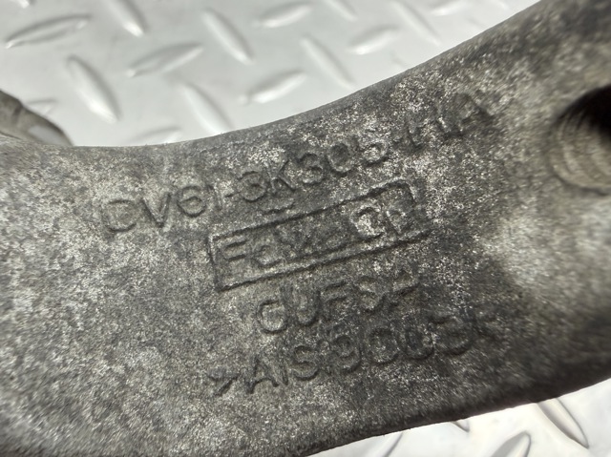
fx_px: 423
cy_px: 228
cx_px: 306
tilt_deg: -60.9
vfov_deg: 56.8
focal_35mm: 24
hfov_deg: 71.6
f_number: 2.2
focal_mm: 2.22
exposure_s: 1/100
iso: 250
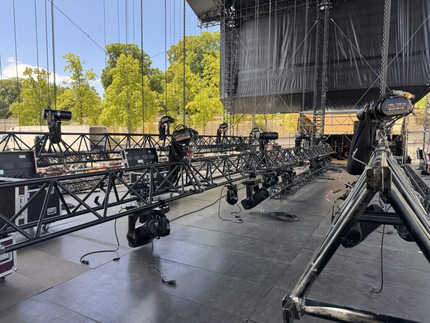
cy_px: 162
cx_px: 215
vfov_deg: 56.8
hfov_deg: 71.6
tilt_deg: -4.4
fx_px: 298
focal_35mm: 24
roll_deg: -0.8
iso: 80
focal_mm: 6.76
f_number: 1.78
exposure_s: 1/651
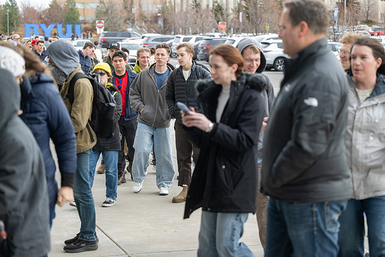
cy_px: 128
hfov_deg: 28.8
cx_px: 192
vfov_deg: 19.5
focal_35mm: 70
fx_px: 749
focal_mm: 70
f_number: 2.8
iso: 200
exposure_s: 1/640
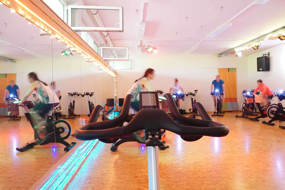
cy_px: 95
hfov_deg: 73.7
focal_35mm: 24
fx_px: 190
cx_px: 142
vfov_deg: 53.1
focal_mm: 16
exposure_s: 1/1.6
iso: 1600
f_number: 5
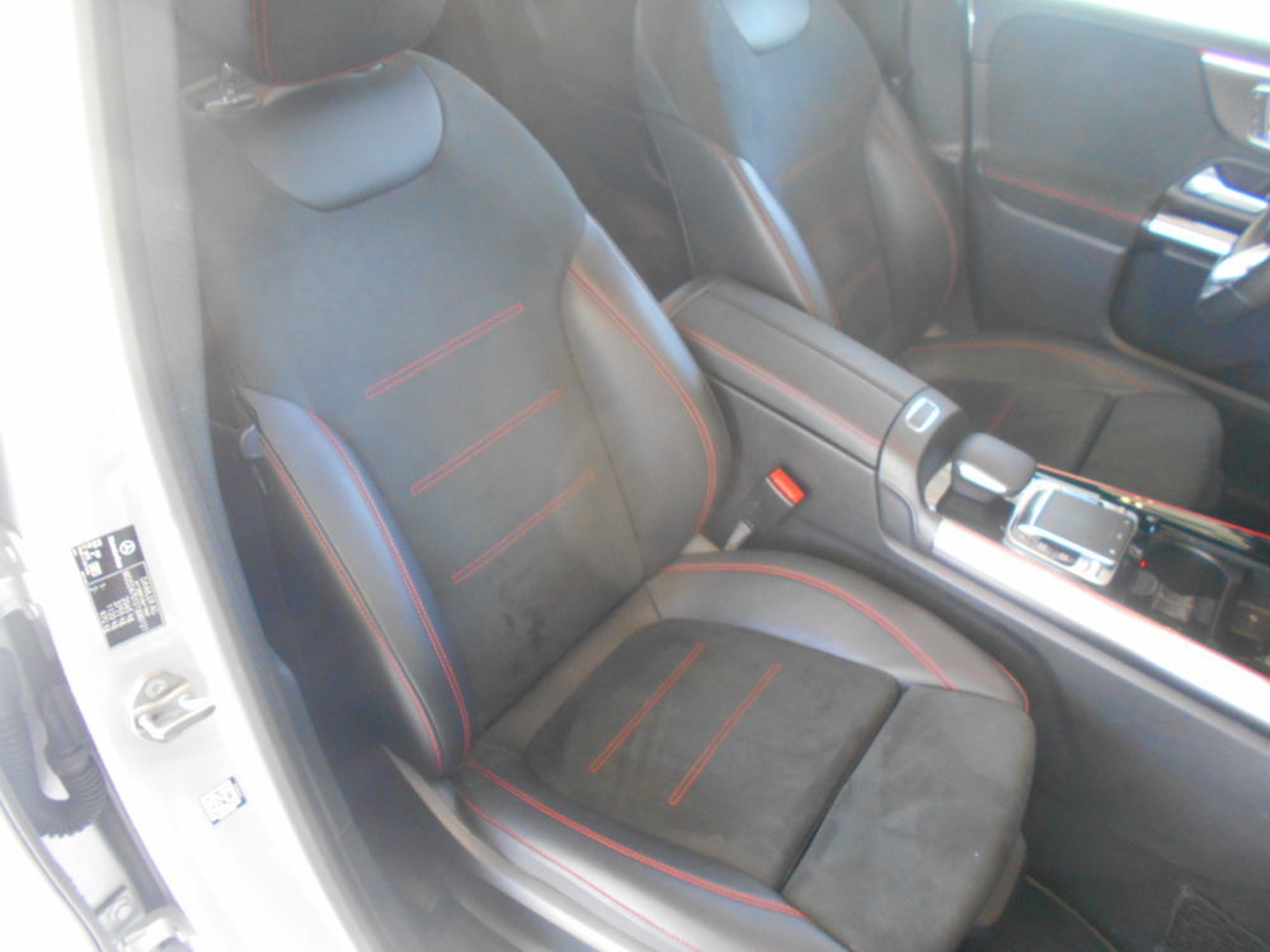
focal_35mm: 26
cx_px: 635
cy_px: 476
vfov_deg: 53.1
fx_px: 954
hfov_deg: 67.3
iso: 400
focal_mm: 4.6
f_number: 3.2
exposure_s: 1/15
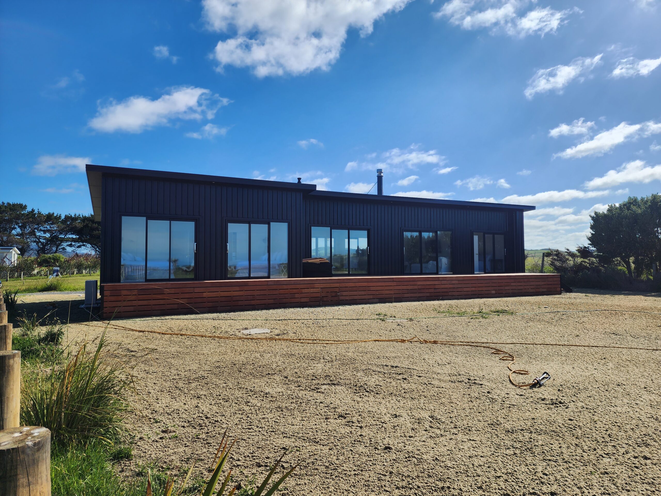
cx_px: 330
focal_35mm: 23
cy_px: 248
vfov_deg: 58.9
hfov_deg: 73.9
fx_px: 439
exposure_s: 1/1461
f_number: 1.8
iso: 12
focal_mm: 6.4
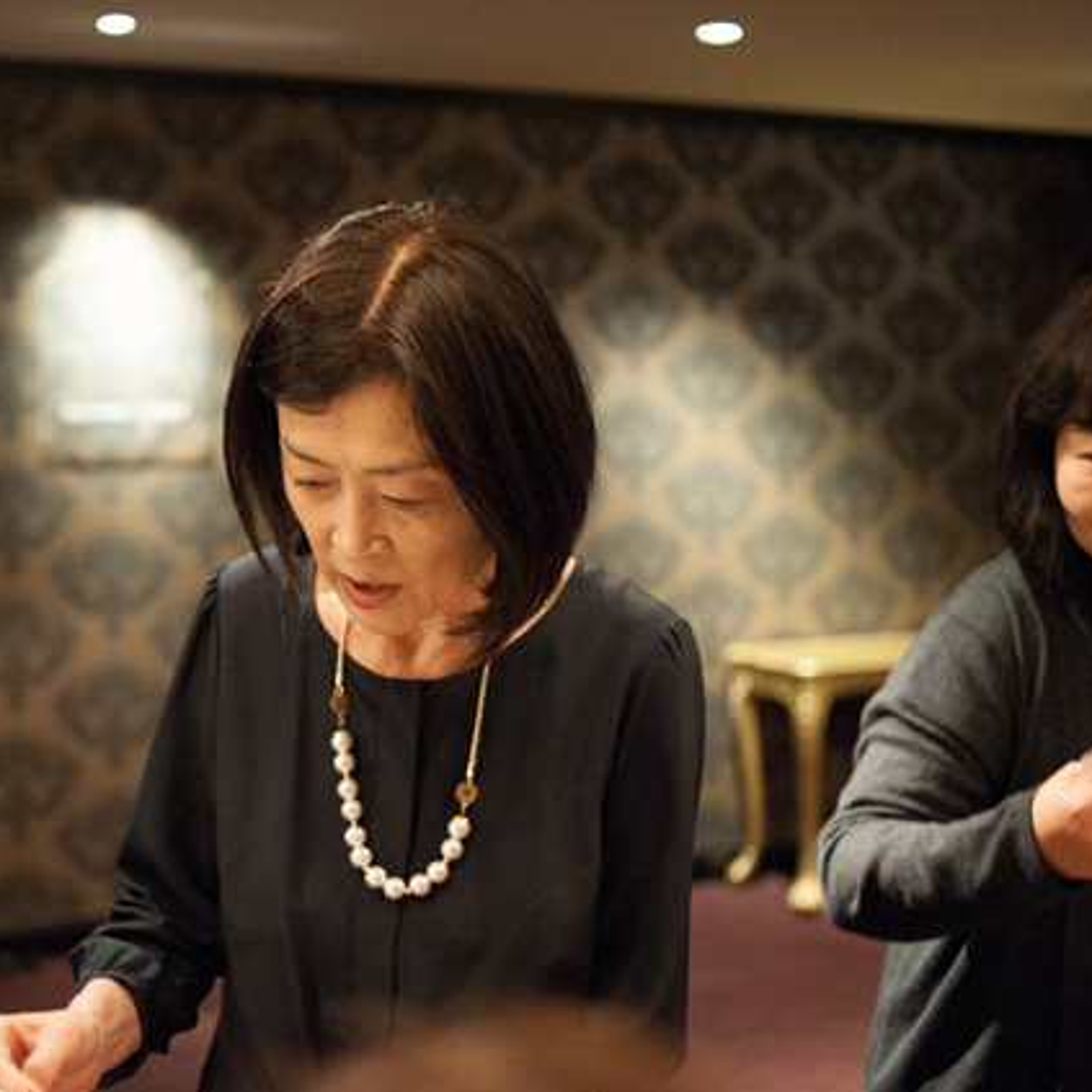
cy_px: 545
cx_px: 361
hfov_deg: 37.1
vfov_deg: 37.6
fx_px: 1606
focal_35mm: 45
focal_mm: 35
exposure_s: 1/100
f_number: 2.8
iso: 5000
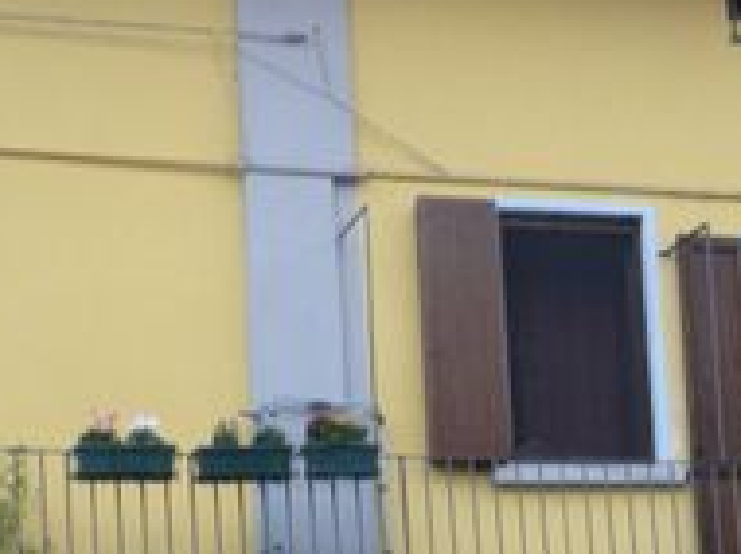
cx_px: 722
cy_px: 523
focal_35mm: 117
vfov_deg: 12.5
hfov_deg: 16.5
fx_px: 2501
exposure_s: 1/66
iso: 301
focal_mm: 6.6
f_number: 3.5
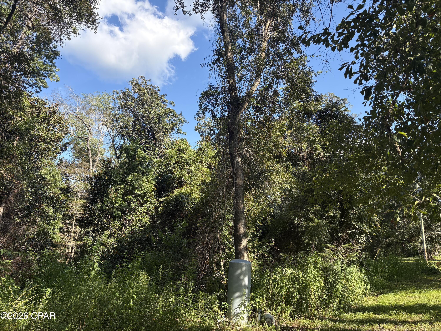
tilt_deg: +14.6
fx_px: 331
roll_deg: -1.9
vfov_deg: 53.1
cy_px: 166
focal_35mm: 26
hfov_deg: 67.3
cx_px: 220
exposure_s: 1/1117
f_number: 1.6
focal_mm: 5.96
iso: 64
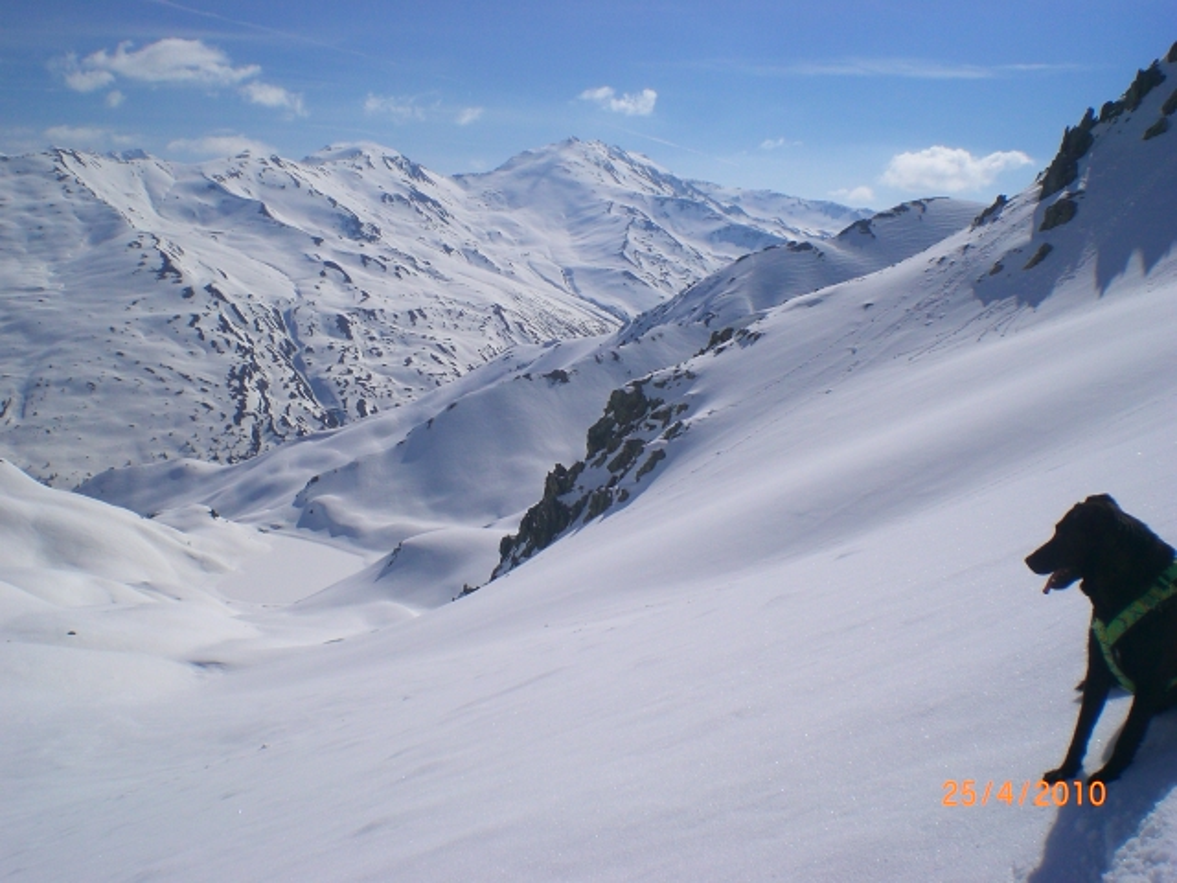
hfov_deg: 49.0
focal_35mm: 38
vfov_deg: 37.7
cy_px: 442
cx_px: 588
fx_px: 1292
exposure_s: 1/2000
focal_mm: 6.3
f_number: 4.4
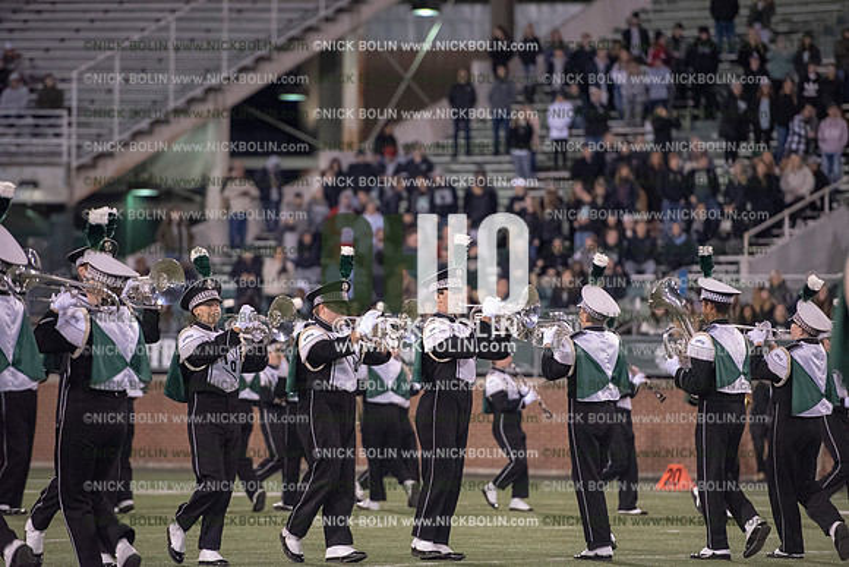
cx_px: 424
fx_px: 4718
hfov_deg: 10.3
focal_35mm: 200
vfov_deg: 6.9
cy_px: 284
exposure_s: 1/1250
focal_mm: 200
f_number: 3.2
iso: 5000
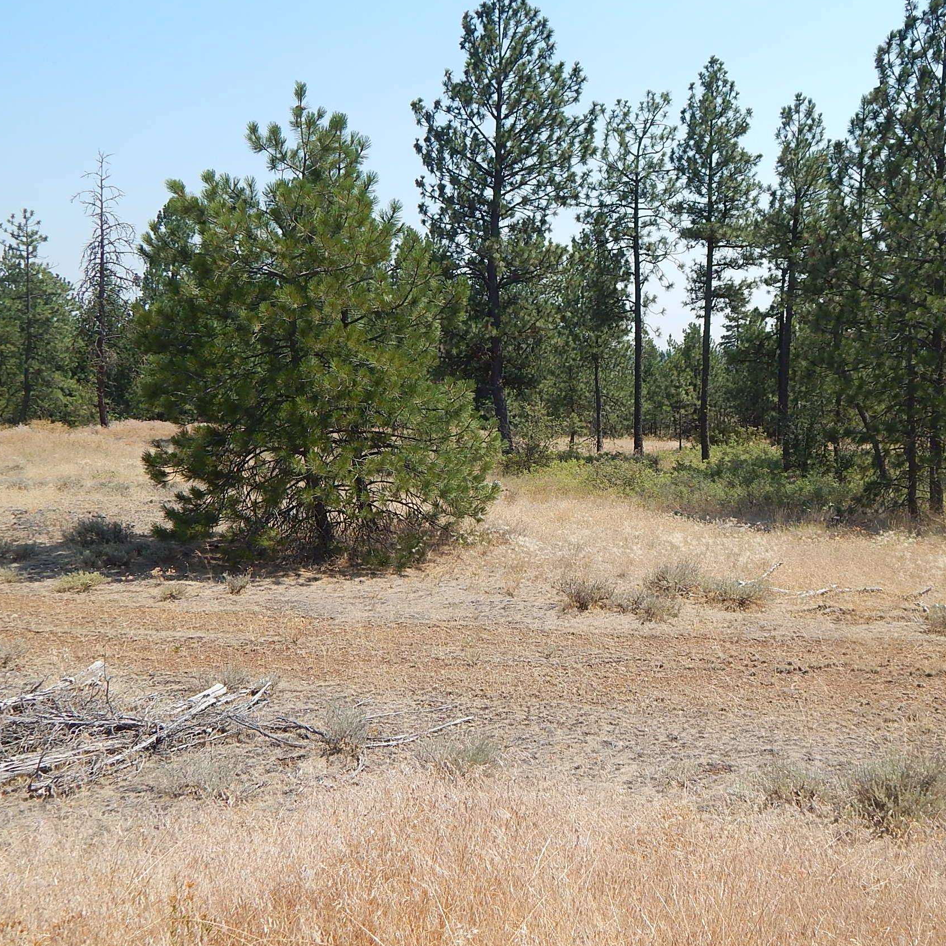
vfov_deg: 44.9
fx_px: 1144
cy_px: 473
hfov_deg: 44.5
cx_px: 605
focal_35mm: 37
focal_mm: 5.6
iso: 125
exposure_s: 1/400
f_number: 6.5
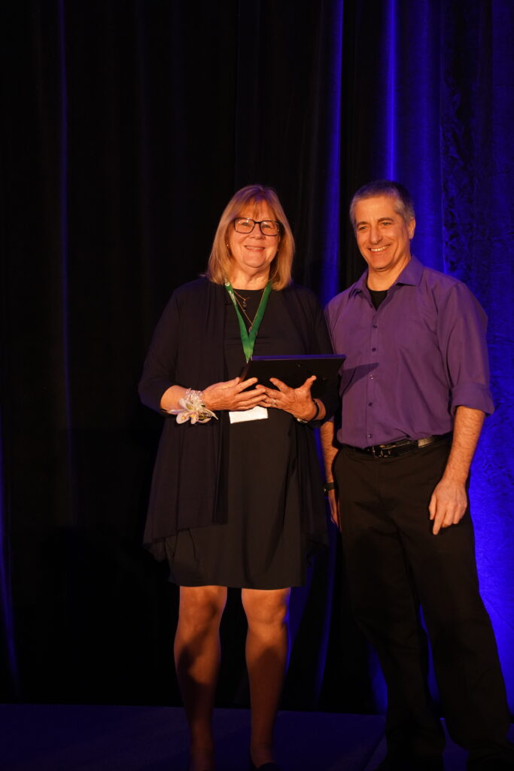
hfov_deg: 20.3
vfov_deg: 30.1
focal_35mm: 67
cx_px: 257
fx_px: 1434
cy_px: 386
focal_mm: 67
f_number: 6.3
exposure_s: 1/80
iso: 4000
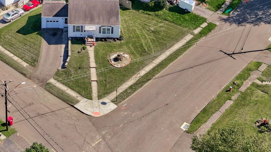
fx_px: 503
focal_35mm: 70
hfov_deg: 29.5
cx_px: 56
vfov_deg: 15.5
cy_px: -94
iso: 200
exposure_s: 1/2500
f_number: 1.8
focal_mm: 8.7
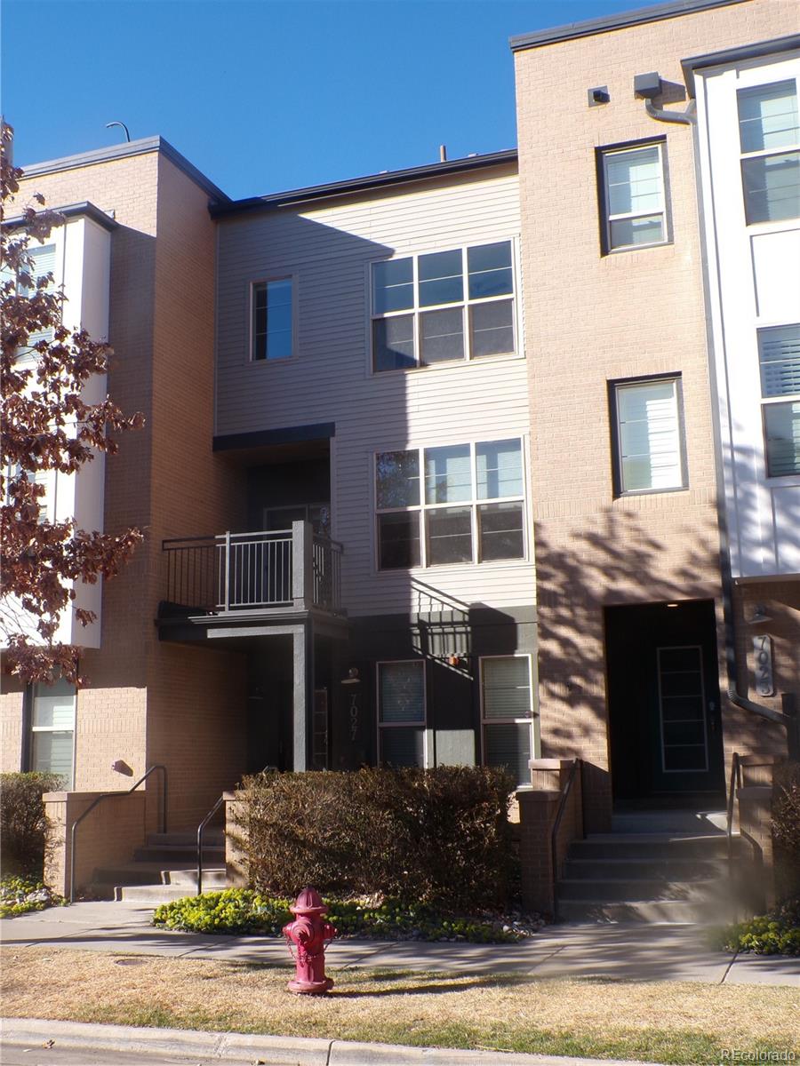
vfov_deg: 50.1
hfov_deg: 38.7
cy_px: 533
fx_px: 1140
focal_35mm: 37
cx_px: 400
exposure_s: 1/280
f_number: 4.9
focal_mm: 6.6
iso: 100
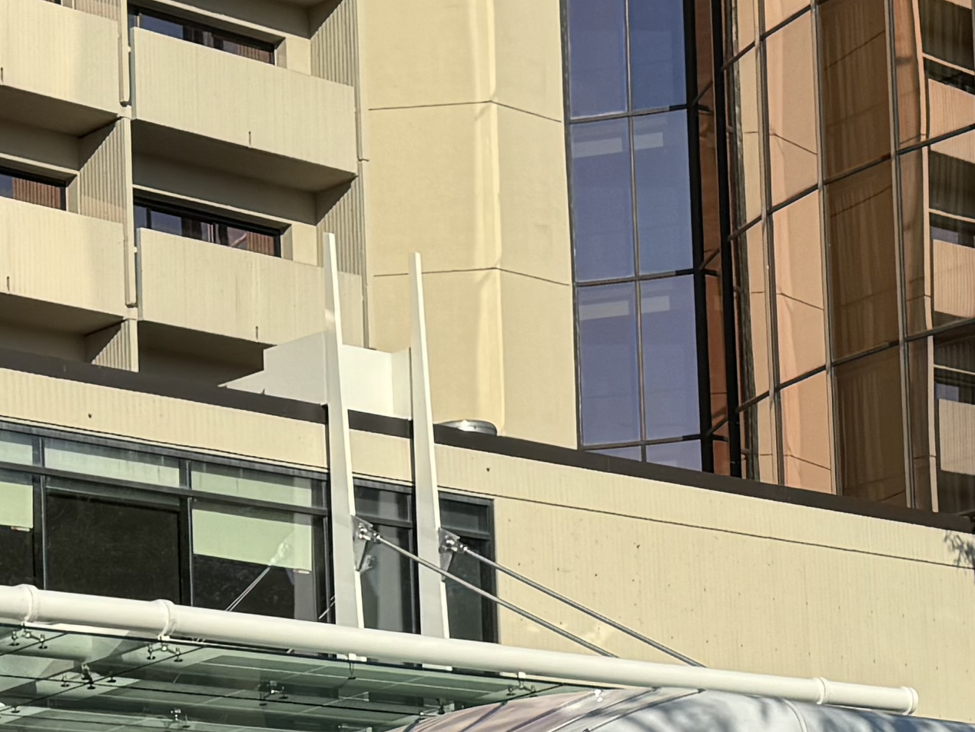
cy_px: 817
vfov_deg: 13.4
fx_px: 3042
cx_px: 250
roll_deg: +1.7
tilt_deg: +5.4
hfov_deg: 18.1
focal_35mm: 108
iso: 80
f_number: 1.78
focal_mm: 6.76
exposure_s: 1/6410
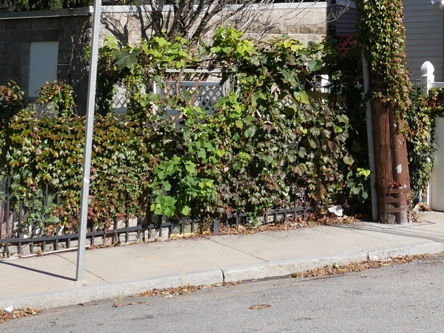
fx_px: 1168
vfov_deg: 15.5
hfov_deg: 20.6
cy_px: -96
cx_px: 481
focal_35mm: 91
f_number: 8
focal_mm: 17
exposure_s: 1/400
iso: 200
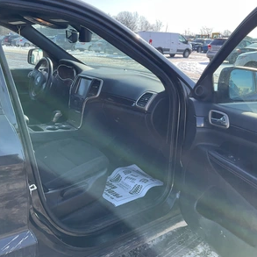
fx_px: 294
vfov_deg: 47.2
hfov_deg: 47.2
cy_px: 127
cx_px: 134
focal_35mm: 35
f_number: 1.8
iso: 25
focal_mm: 3
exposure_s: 1/495
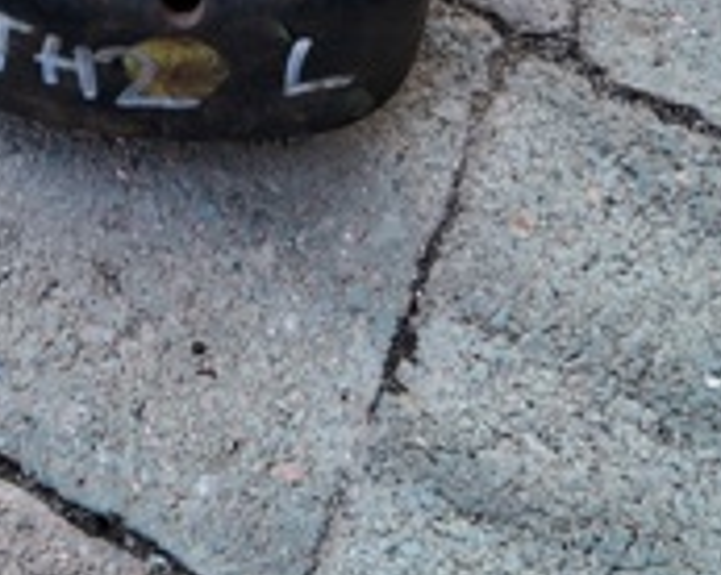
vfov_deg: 15.0
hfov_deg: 19.9
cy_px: -315
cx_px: 42
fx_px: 2004
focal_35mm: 94
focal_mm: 3.98
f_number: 1.8
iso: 32
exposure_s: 1/50
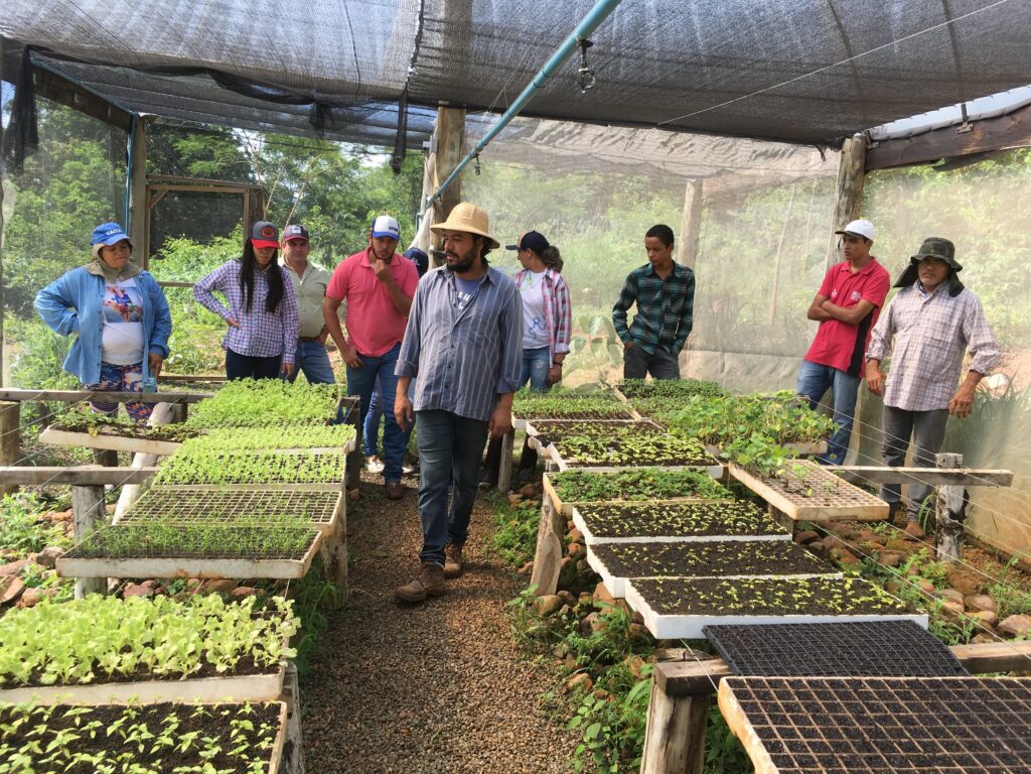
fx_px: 864
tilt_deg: -7.3
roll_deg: -4.4
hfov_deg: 61.7
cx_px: 516
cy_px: 387
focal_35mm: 29
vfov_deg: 48.2
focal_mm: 4.15
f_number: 2.2
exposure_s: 1/458
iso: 25
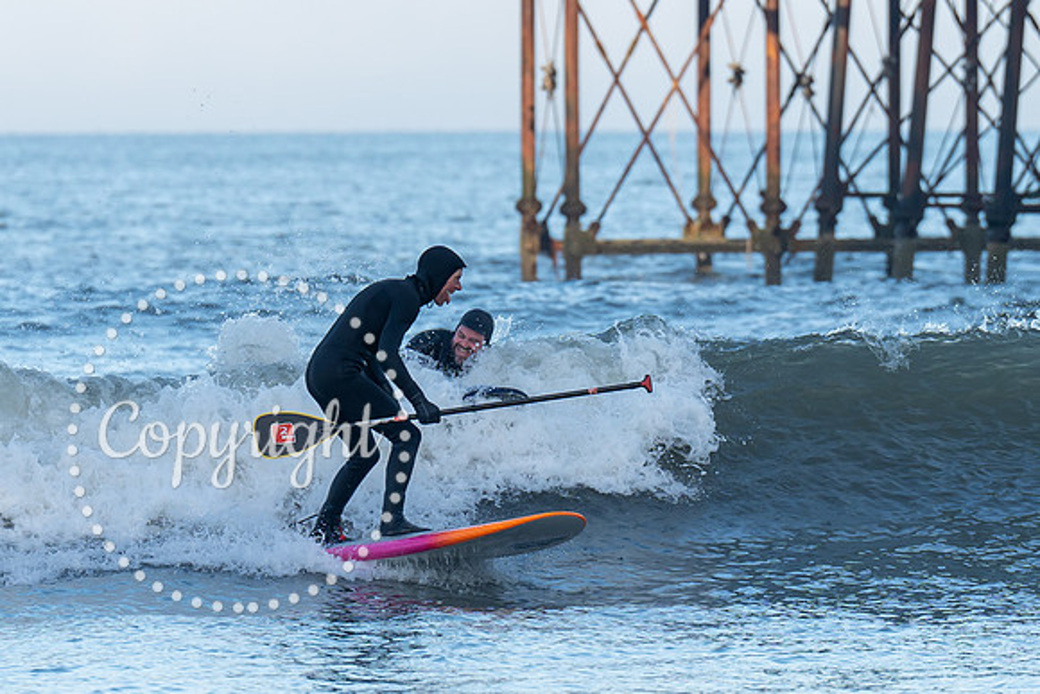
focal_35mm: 522
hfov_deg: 4.0
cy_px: 374
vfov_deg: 2.6
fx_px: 15078
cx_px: 595
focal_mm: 200
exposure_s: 1/1000
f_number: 4
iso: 250
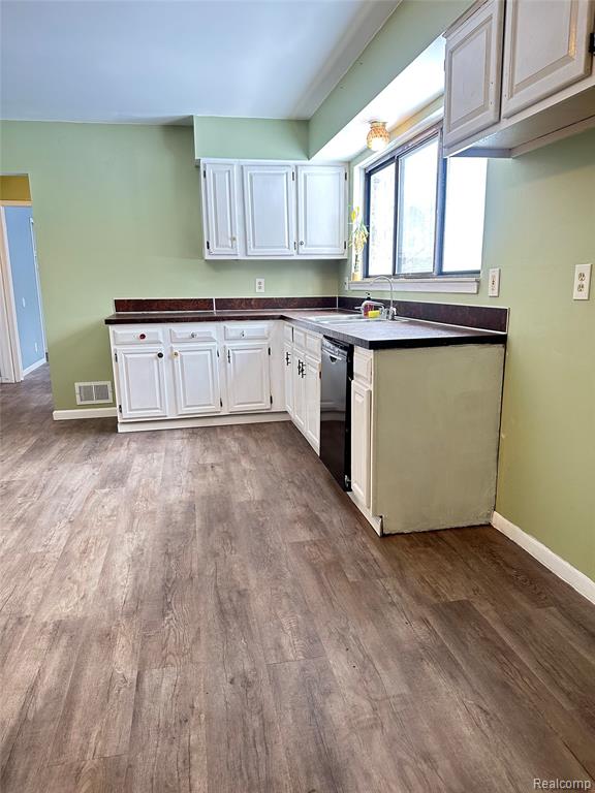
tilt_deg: -11.3
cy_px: 396
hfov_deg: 56.8
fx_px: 550
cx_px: 298
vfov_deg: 71.6
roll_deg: +0.6
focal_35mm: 24
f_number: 1.78
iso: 250
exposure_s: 1/60
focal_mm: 6.86
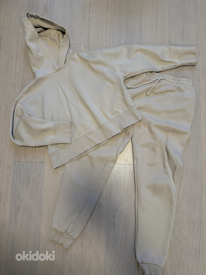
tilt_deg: -83.7
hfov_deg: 56.8
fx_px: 190
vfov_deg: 71.6
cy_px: 138
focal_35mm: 24
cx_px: 103
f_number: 1.78
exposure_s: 1/50
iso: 160
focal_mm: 6.76
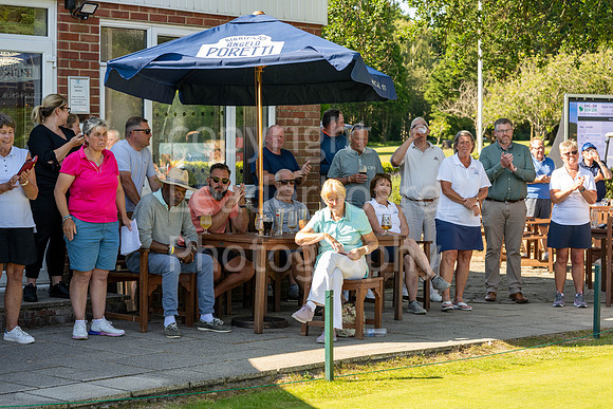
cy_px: 204
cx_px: 306
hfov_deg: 23.9
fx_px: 1448
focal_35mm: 85
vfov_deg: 16.1
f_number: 6.3
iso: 200
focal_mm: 85
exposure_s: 1/200
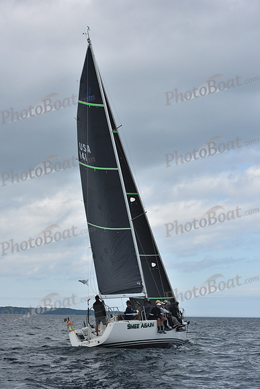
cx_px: 130
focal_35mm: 70
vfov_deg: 28.8
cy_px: 194
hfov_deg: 19.5
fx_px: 758
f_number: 9
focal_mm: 70
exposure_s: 1/800
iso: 400
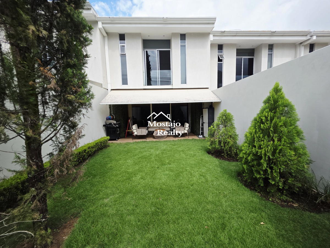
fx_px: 124
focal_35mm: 13
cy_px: 124
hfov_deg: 106.2
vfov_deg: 89.9
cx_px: 165
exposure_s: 1/992
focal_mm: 2.2
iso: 40
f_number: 1.9
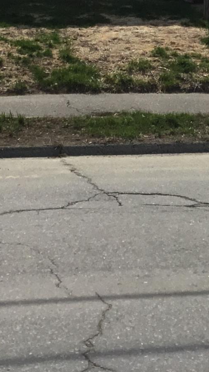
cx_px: 171
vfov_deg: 18.4
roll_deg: -1.0
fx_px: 1123
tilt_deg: -3.4
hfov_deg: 10.6
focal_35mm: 114
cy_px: 15
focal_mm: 3.3
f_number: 2.4
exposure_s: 1/2331
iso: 25
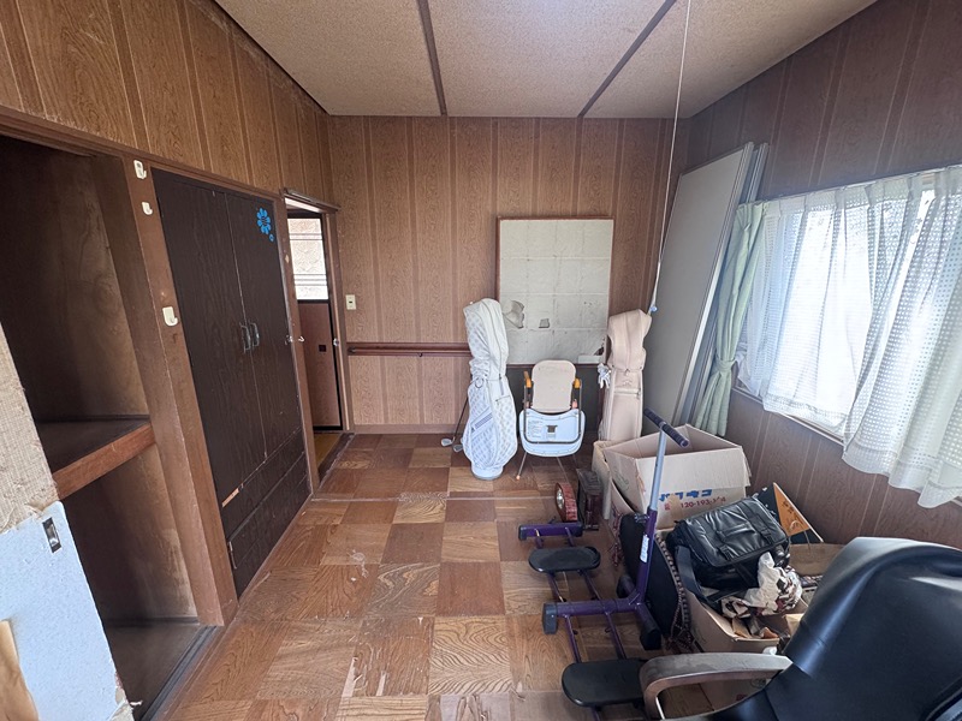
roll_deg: -0.6
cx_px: 481
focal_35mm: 14
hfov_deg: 102.1
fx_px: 389
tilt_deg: -15.1
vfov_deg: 85.7
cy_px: 360
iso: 320
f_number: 2.2
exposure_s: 1/100
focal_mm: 2.22
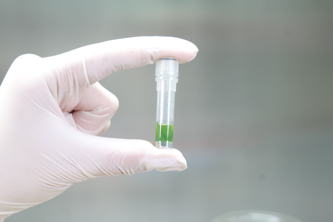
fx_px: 555
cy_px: 111
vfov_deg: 22.6
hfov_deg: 33.4
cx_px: 166
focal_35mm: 60
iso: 2000
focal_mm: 60
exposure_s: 1/60
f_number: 5.6
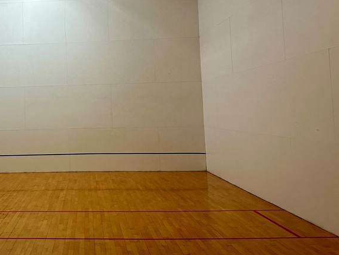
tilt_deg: +4.2
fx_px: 421
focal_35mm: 43
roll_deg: +1.4
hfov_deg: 41.2
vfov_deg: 33.3
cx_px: 49
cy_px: 84
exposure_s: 1/60
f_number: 1.78
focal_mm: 6.86
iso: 320
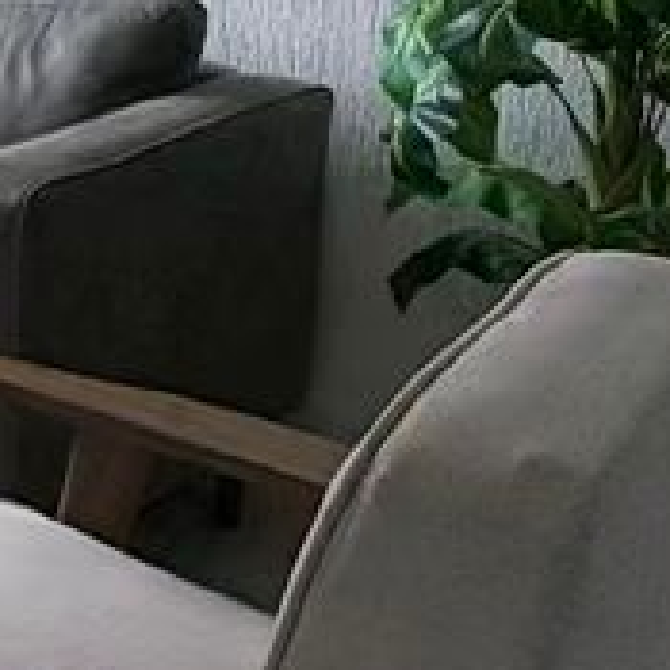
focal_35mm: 85
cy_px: -161
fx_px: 1861
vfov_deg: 19.1
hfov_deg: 16.8
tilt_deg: -6.1
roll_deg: +0.3
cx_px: -551
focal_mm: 2.22
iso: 50
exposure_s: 1/314
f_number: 2.2
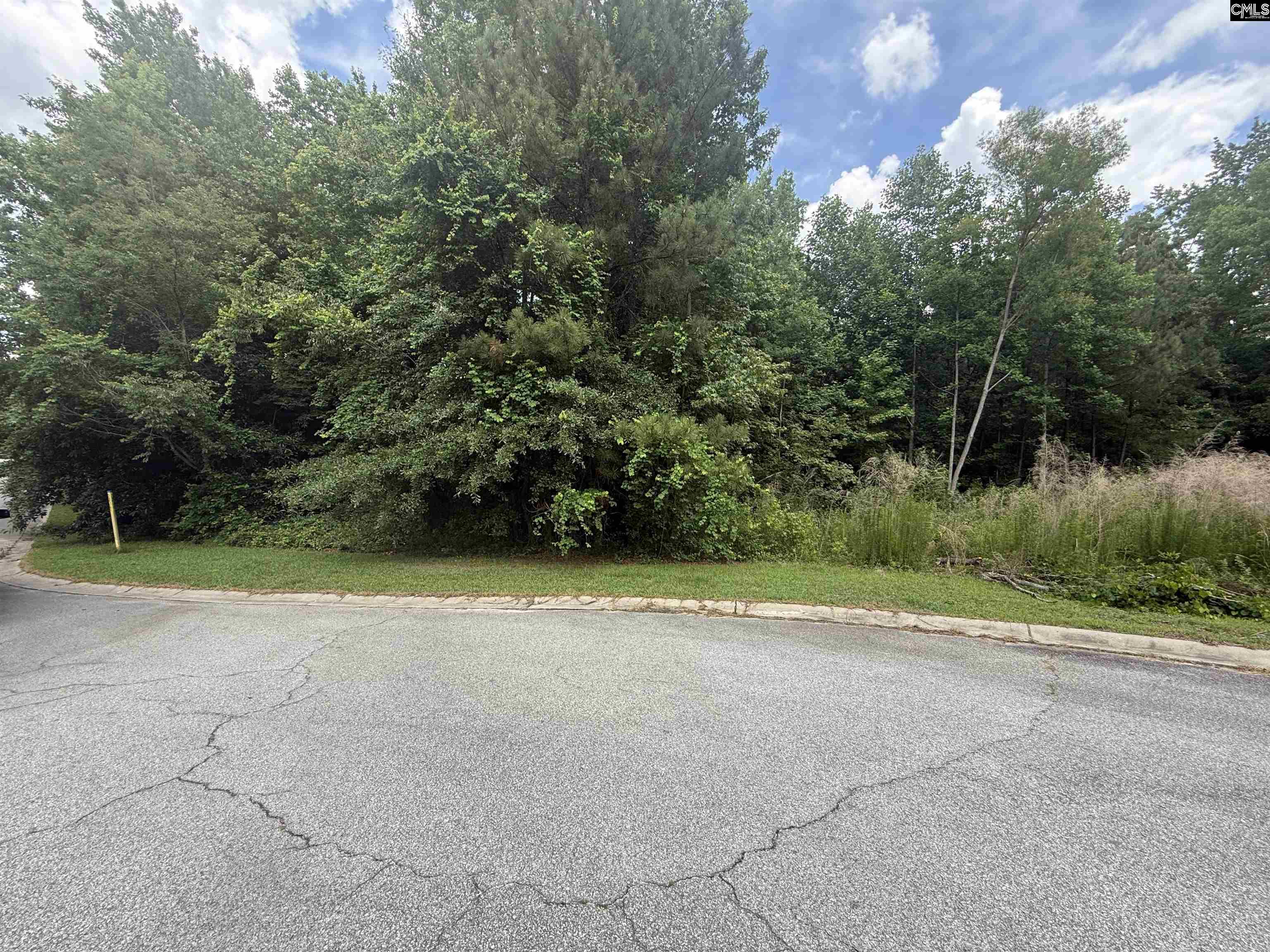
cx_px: 635
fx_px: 514
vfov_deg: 85.7
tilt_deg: +0.9
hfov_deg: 102.1
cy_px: 476
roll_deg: -0.6
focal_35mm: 14
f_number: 2.2
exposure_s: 1/323
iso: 50
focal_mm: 2.22
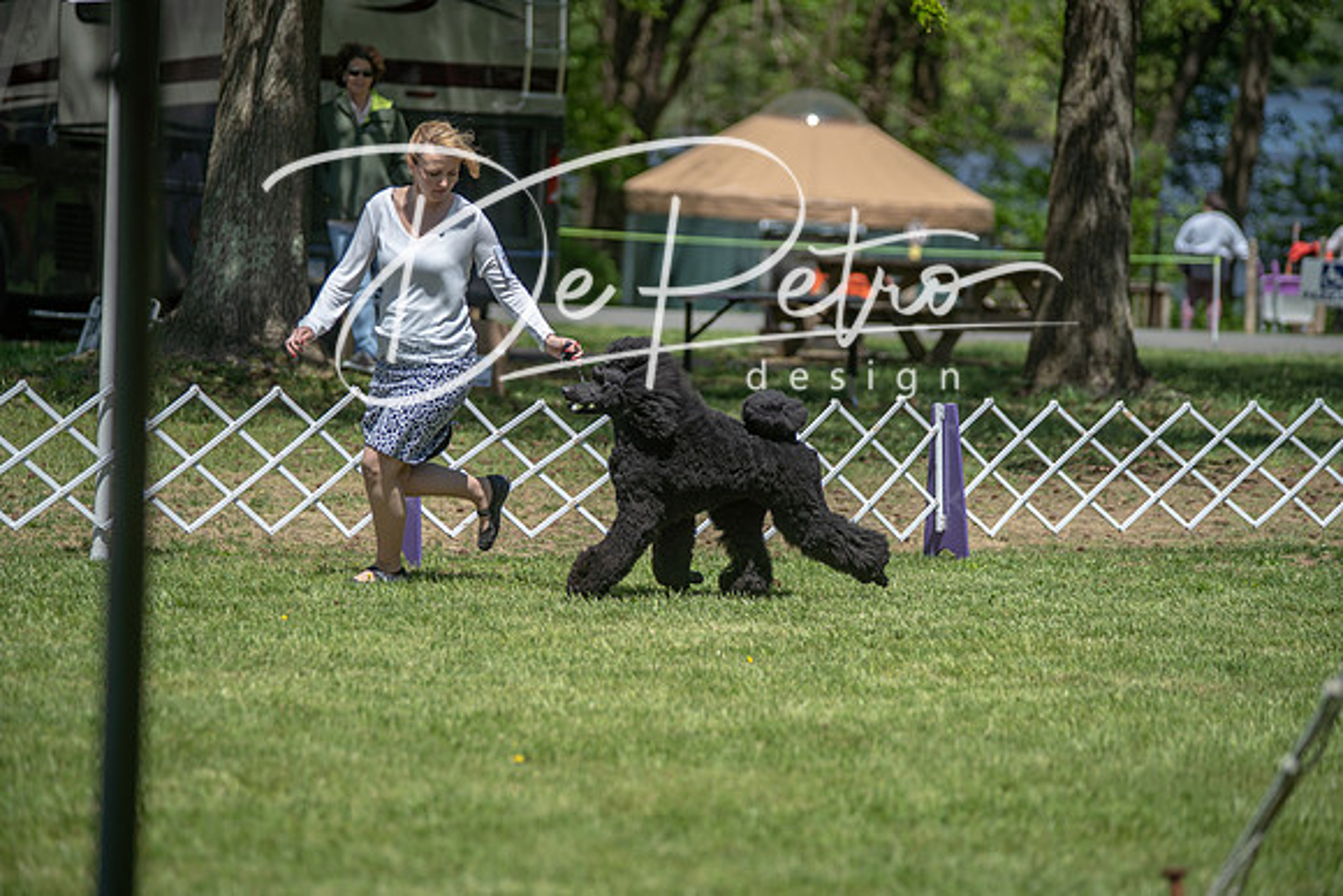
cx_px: 672
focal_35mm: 150
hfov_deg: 13.7
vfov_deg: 9.2
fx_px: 5597
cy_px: 448
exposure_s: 1/1600
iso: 125
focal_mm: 150
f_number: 2.8
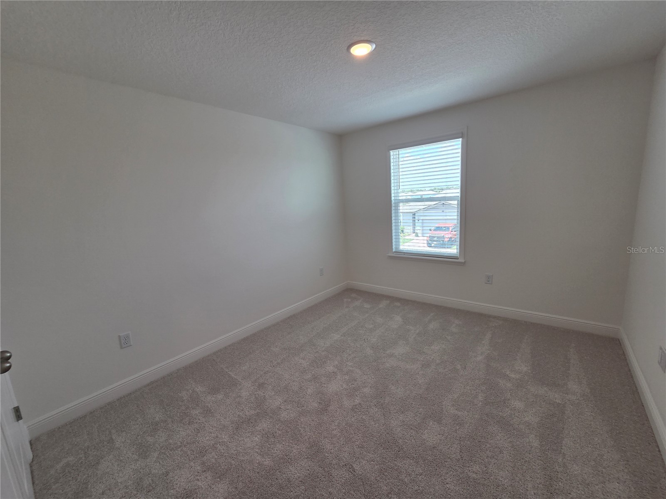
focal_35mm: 13
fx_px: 250
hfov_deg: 106.2
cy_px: 250
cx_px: 333
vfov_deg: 89.9
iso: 64
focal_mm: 2.2
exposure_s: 1/120
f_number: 2.2
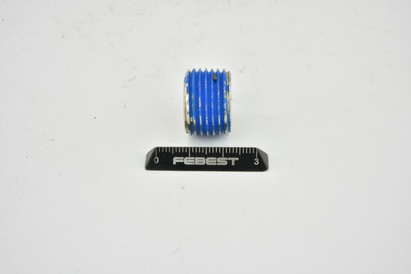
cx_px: 206
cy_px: 137
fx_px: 685
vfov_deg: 22.6
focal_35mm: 60
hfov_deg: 33.4
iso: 64
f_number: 36
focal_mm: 60
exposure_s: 1/2
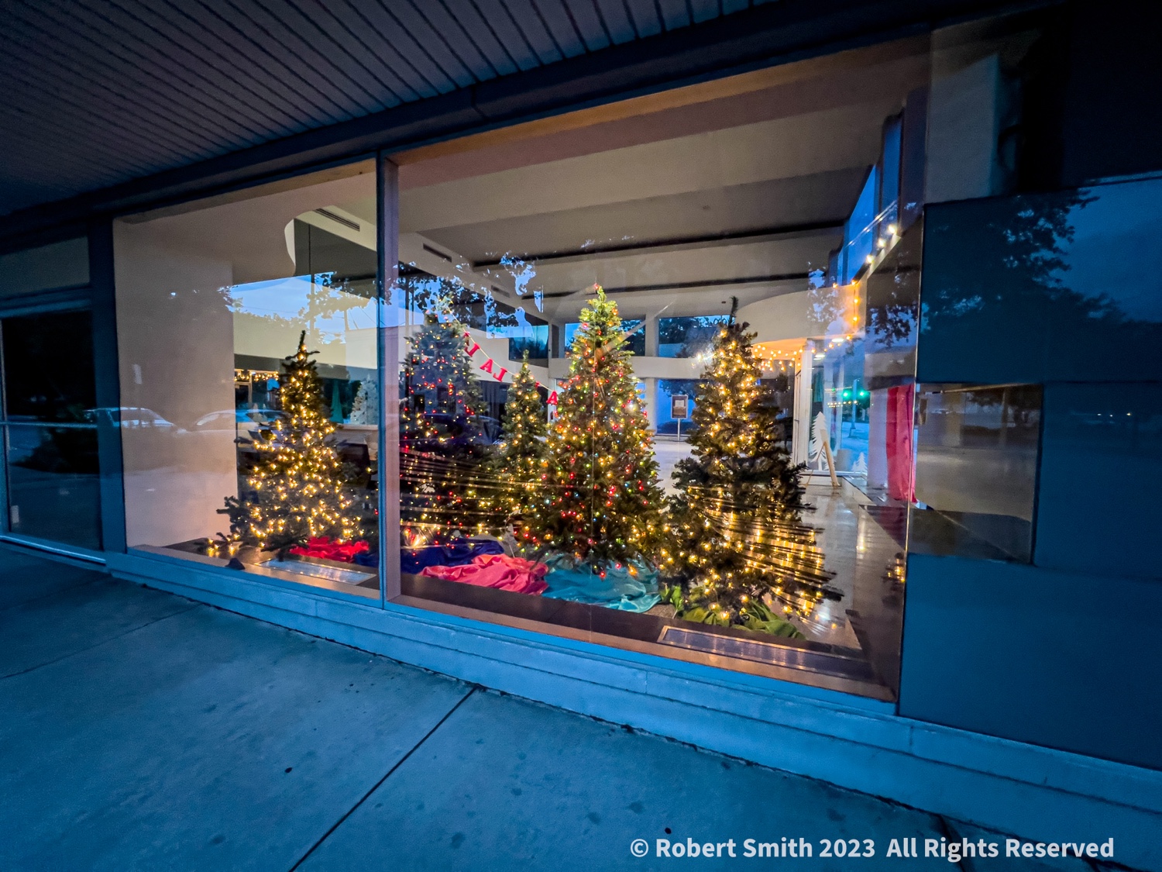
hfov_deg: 106.2
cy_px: 436
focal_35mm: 13
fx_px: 436
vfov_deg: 89.9
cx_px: 581
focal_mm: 1.57
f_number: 1.8
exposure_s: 1/40
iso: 1000
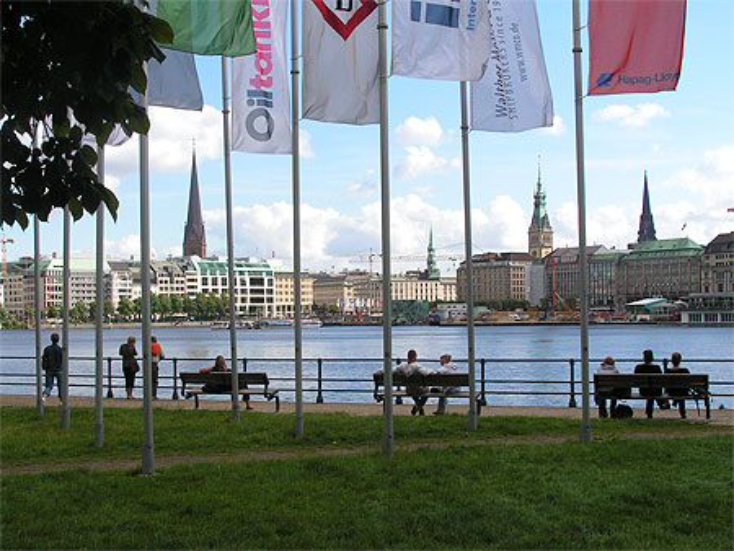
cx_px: 367
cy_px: 276
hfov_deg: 38.9
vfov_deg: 29.7
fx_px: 1040
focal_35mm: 49
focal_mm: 8.2
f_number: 6.3
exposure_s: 1/250
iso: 50
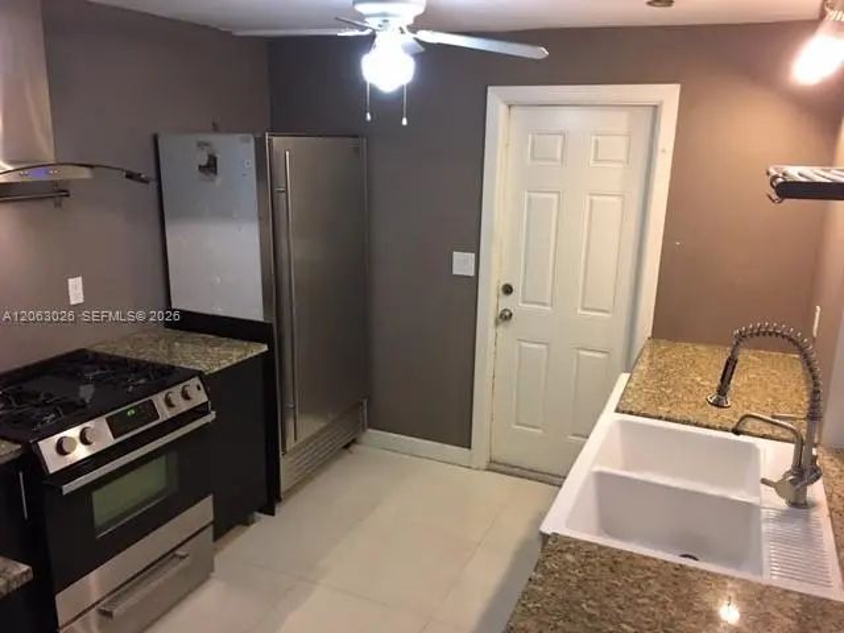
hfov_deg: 61.7
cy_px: 316
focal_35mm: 29
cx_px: 422
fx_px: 707
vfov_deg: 48.2
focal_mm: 4.15
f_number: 2.2
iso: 100
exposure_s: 1/15
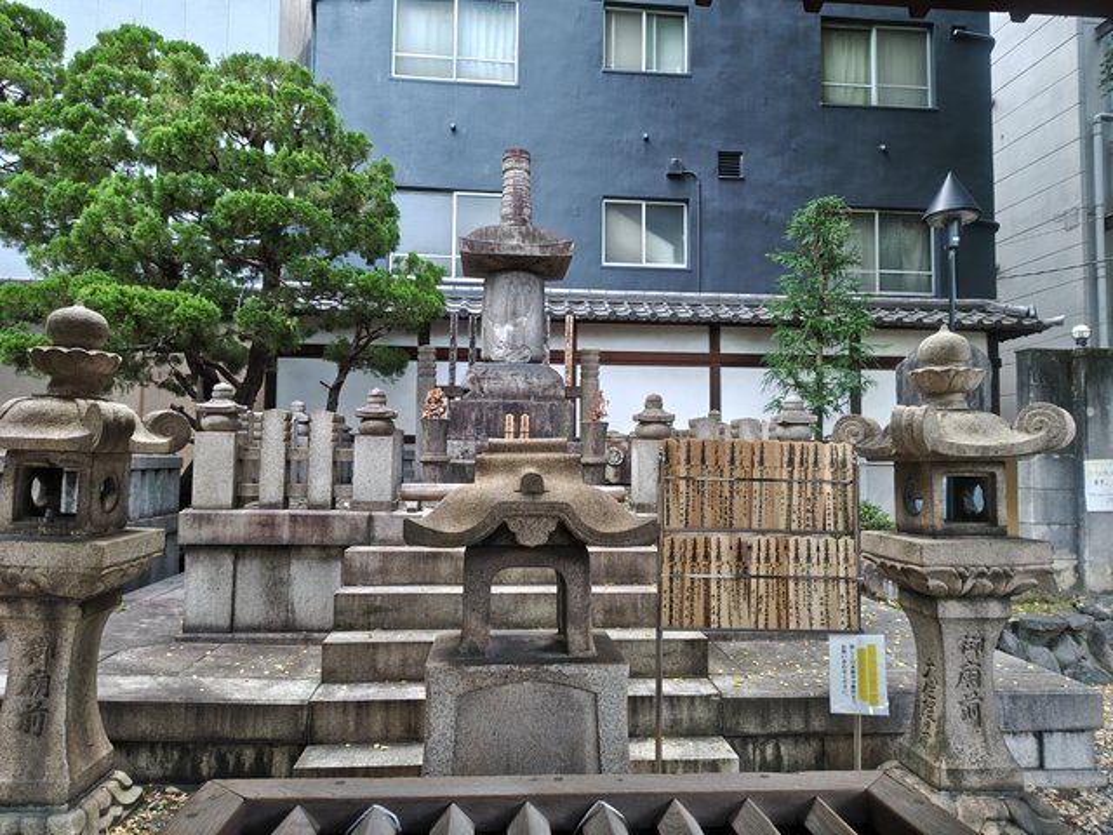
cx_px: 556
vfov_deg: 58.9
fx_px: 740
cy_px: 418
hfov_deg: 73.9
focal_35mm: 23
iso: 103
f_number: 1.9
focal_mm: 5.56
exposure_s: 1/120
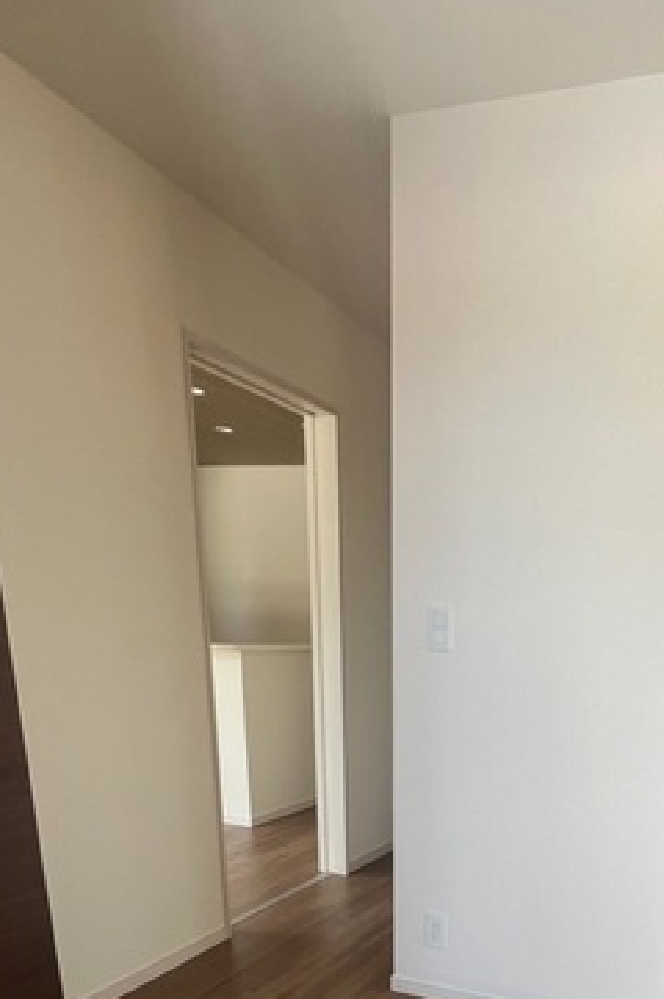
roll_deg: -3.1
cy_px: 836
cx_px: 548
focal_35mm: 24
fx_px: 665
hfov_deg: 49.4
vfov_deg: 65.3
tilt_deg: -15.3
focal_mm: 1.57
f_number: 1.8
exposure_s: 1/99
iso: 40
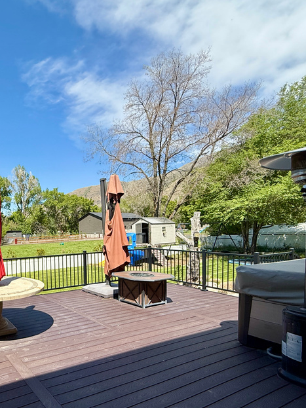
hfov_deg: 52.4
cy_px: 240
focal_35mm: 23
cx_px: 36
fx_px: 271
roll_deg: +1.5
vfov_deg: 73.3
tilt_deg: -0.8
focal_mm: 2.22
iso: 50
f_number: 2.2
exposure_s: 1/1745
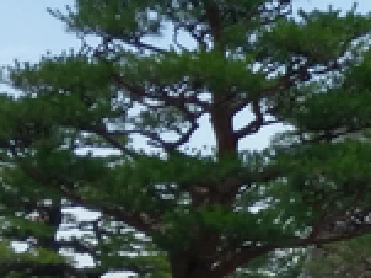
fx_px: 1478
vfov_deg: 10.7
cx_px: 799
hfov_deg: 12.2
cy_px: 128
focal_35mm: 138
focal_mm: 4.58
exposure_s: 1/3097
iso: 100
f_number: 1.8
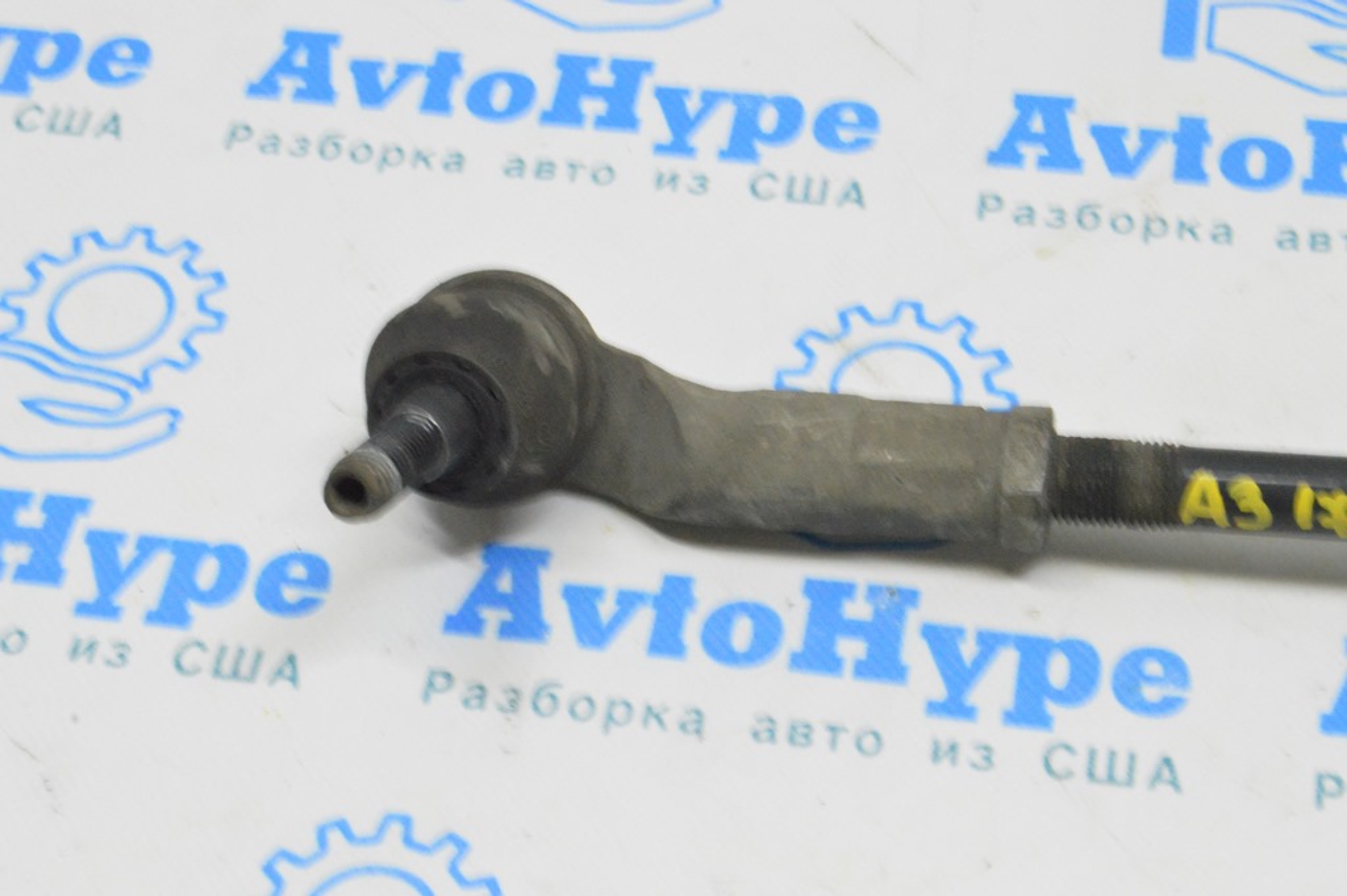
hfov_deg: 24.6
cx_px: 674
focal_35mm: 82
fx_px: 3084
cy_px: 448
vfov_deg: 16.5
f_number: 20
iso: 6400
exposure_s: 1/15
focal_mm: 55
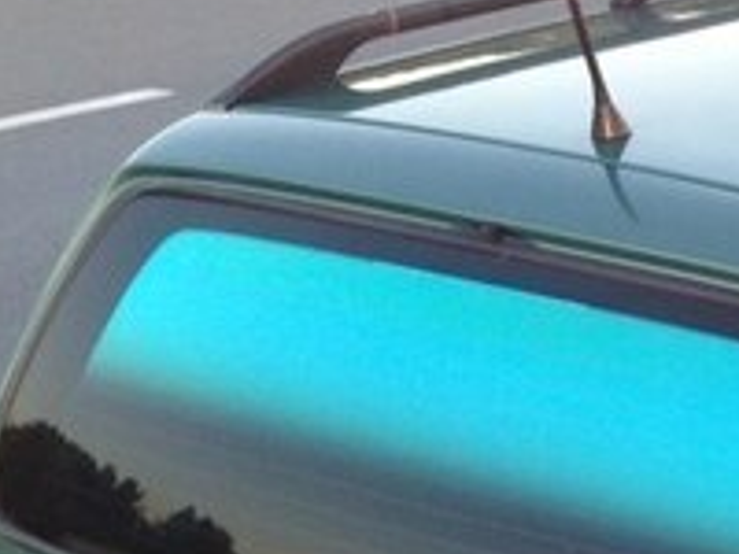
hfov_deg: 16.7
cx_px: 1031
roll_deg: -3.0
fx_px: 2327
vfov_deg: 13.2
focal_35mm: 109
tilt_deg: -26.0
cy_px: 678
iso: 50
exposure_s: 1/60
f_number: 2.4
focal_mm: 4.12
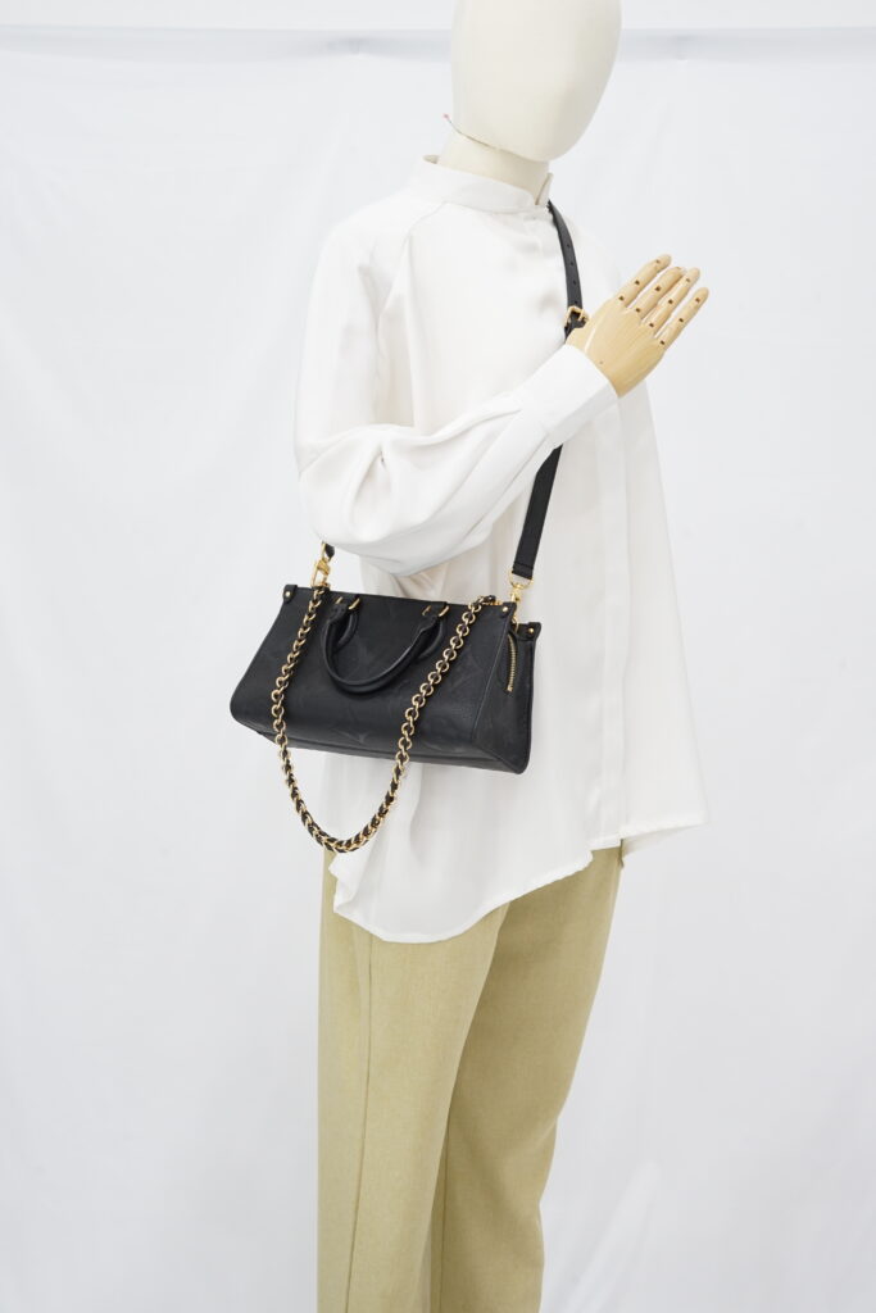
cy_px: 656
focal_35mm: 50
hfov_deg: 27.0
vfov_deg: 39.6
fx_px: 1824
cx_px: 438
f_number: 10
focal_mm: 50
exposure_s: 1/2.5
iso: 640
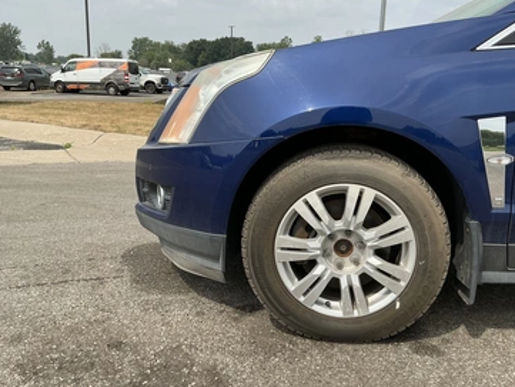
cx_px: 281
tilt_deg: -10.6
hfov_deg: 58.2
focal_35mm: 31
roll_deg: -1.9
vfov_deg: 45.4
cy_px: 183
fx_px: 461
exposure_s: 1/1577
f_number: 1.8
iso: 25
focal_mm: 3
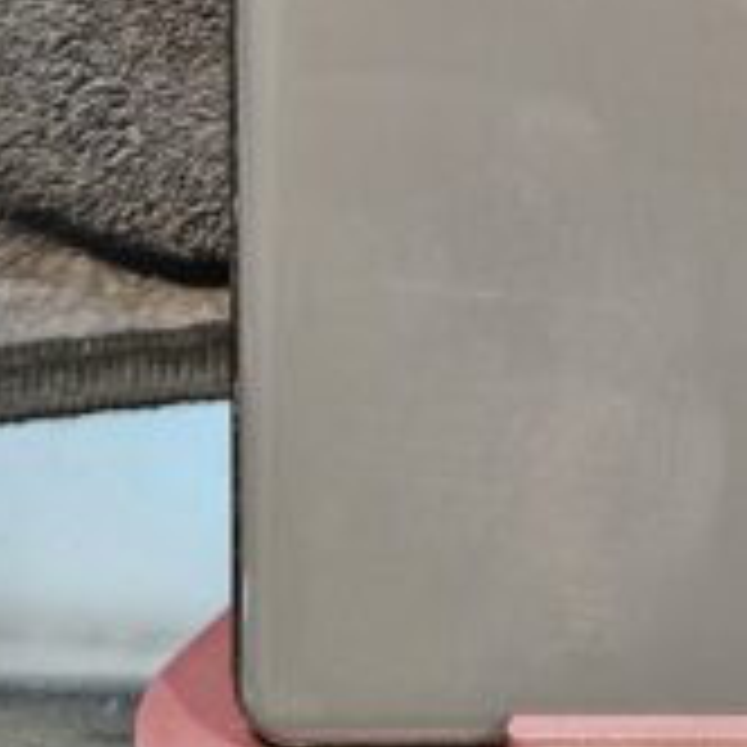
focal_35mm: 98
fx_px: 2393
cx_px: 675
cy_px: -243
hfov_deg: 17.5
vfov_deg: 16.7
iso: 500
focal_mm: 5.4
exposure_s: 1/100
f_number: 1.8
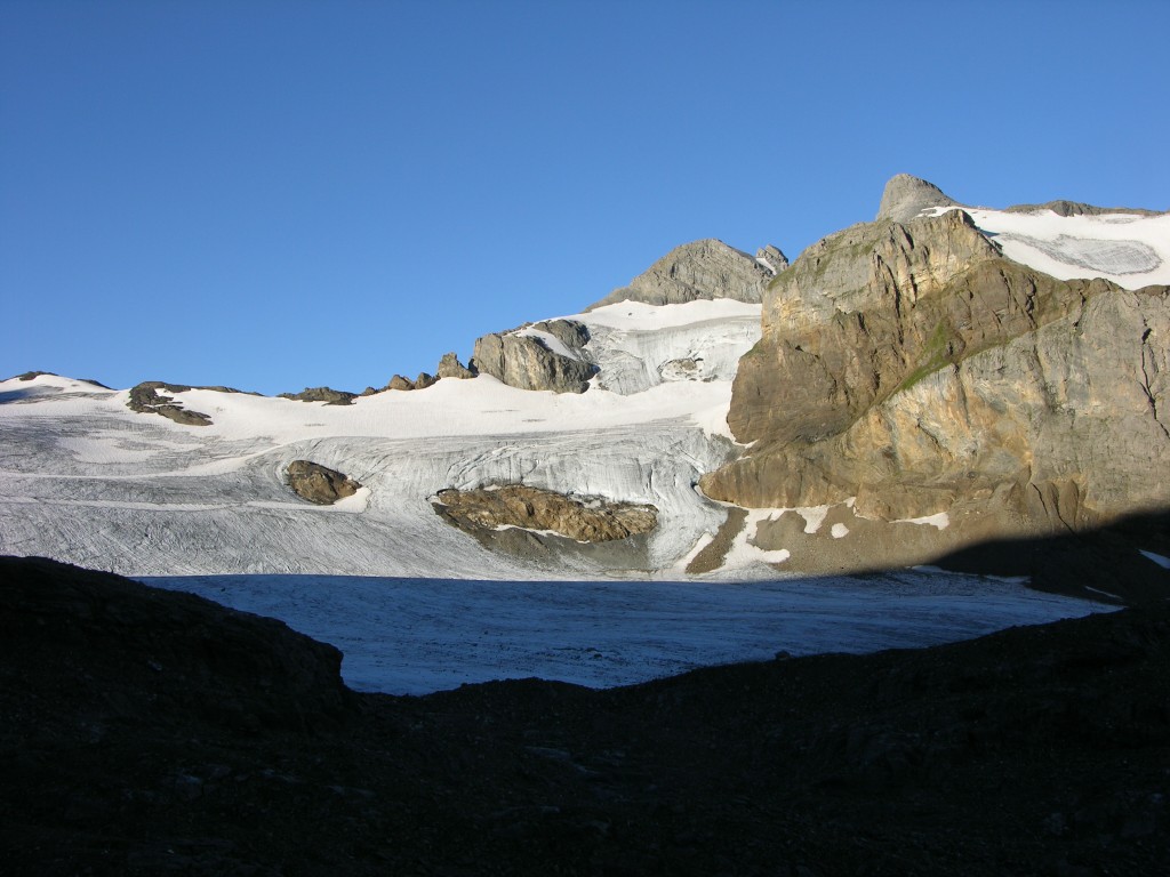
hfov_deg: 50.1
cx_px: 585
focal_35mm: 37
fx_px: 1251
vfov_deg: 38.7
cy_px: 438
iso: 50
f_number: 5.7
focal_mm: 9.5
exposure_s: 1/198
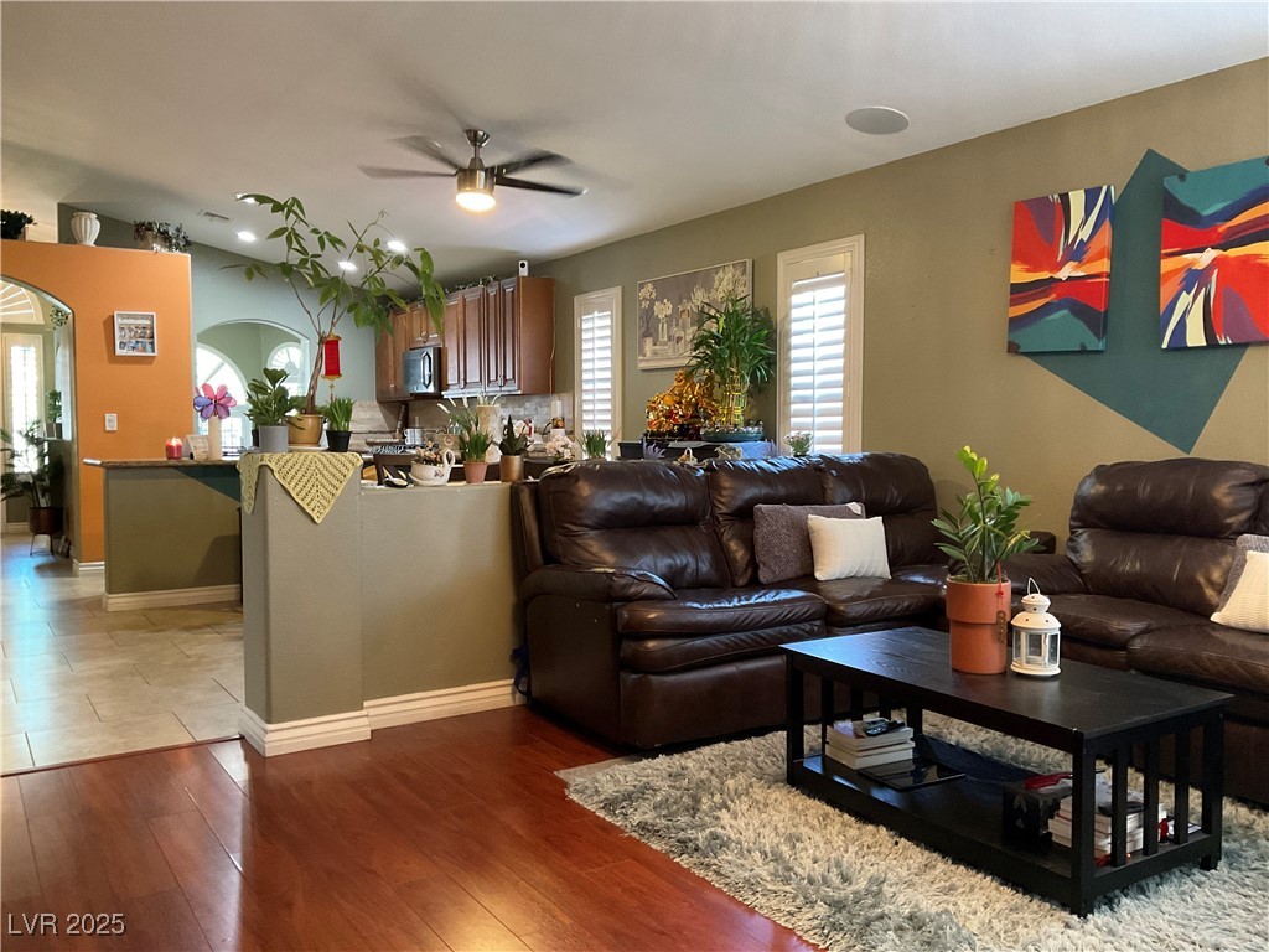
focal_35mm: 29
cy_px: 476
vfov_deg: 48.2
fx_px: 1063
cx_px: 634
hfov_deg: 61.7
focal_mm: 3
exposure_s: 1/40
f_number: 1.8
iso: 250
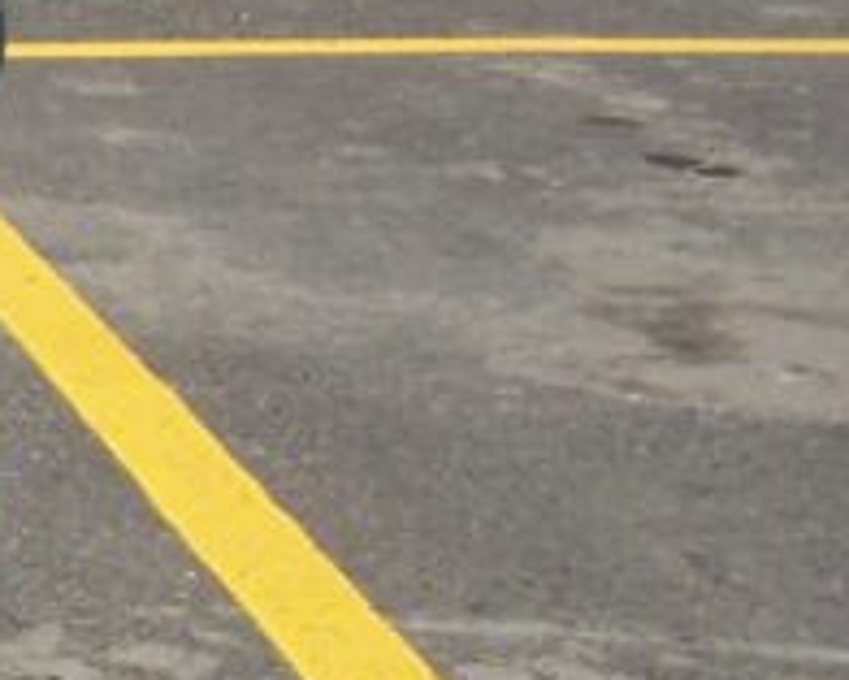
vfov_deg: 8.9
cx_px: -1018
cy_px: 290
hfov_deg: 10.1
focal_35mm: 173
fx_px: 4349
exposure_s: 1/1000
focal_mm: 5.6
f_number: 5.6
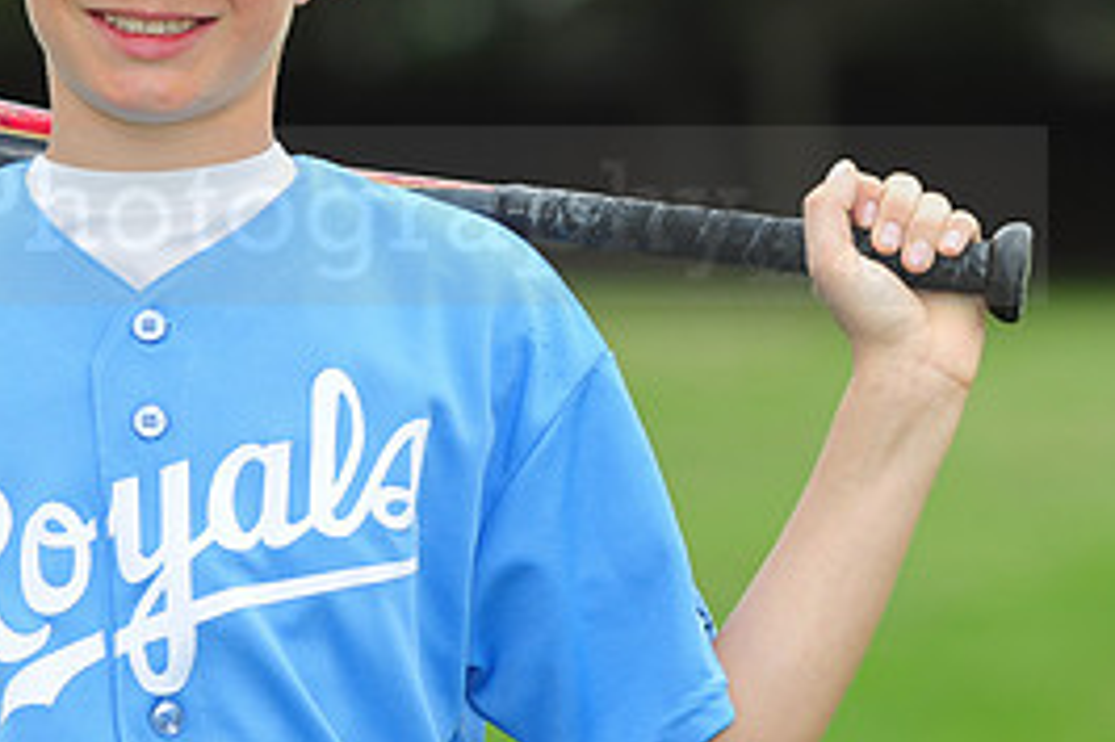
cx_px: 235
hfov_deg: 5.1
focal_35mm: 403
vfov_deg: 3.4
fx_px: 12474
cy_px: 180
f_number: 5
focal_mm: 185
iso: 400
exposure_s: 1/500
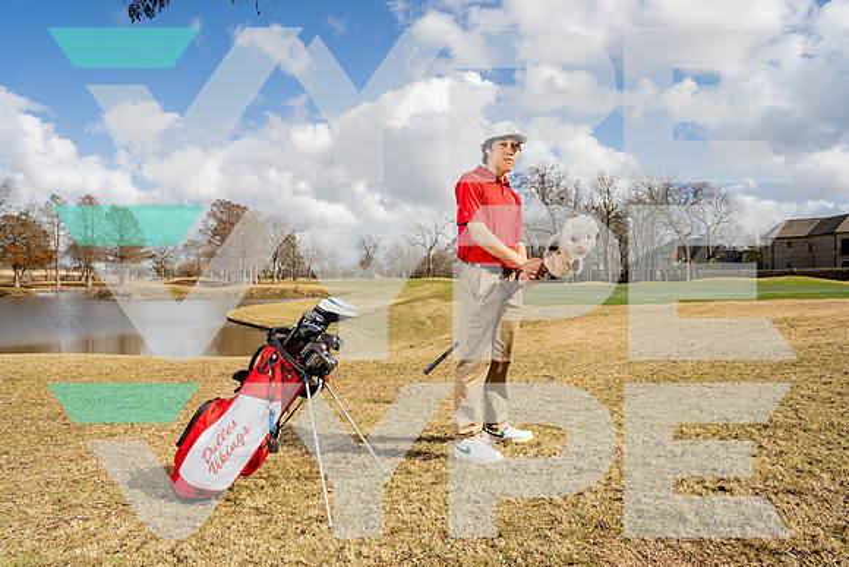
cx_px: 424
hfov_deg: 73.7
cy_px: 284
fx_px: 566
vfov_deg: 53.2
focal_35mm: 24
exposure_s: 1/250
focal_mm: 24
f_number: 8
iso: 100
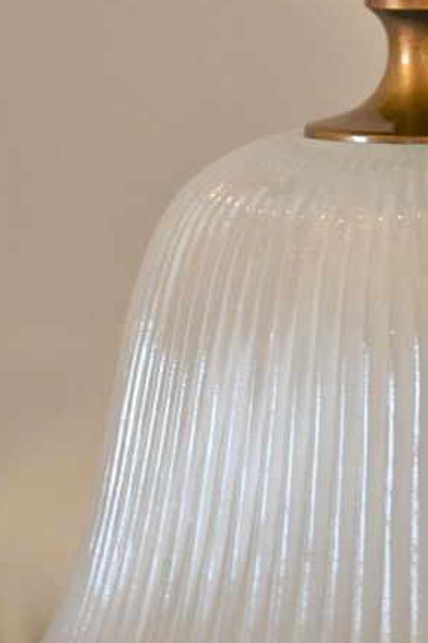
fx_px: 5001
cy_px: 224
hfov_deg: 4.9
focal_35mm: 280
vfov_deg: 7.4
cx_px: 280
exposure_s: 1/125
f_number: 5.3
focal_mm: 75
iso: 1800
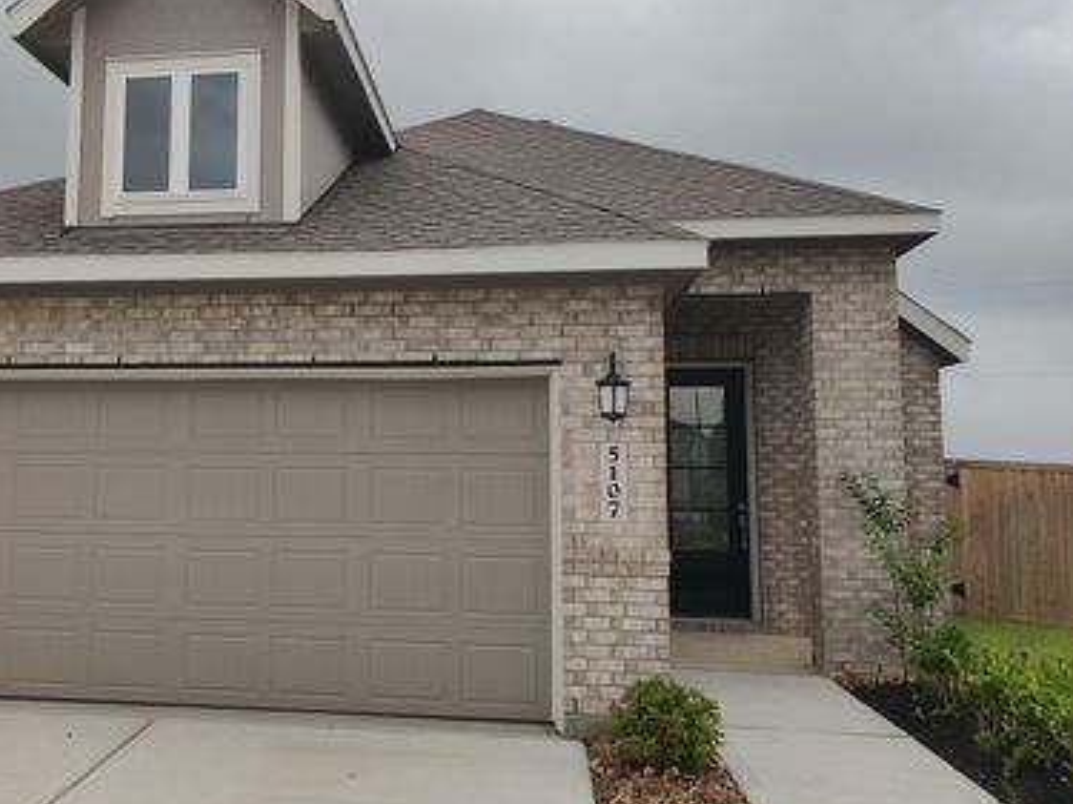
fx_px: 1116
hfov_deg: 50.5
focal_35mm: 36
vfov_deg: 39.6
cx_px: 366
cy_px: 368
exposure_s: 1/769
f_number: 1.65
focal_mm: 4.75
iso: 100
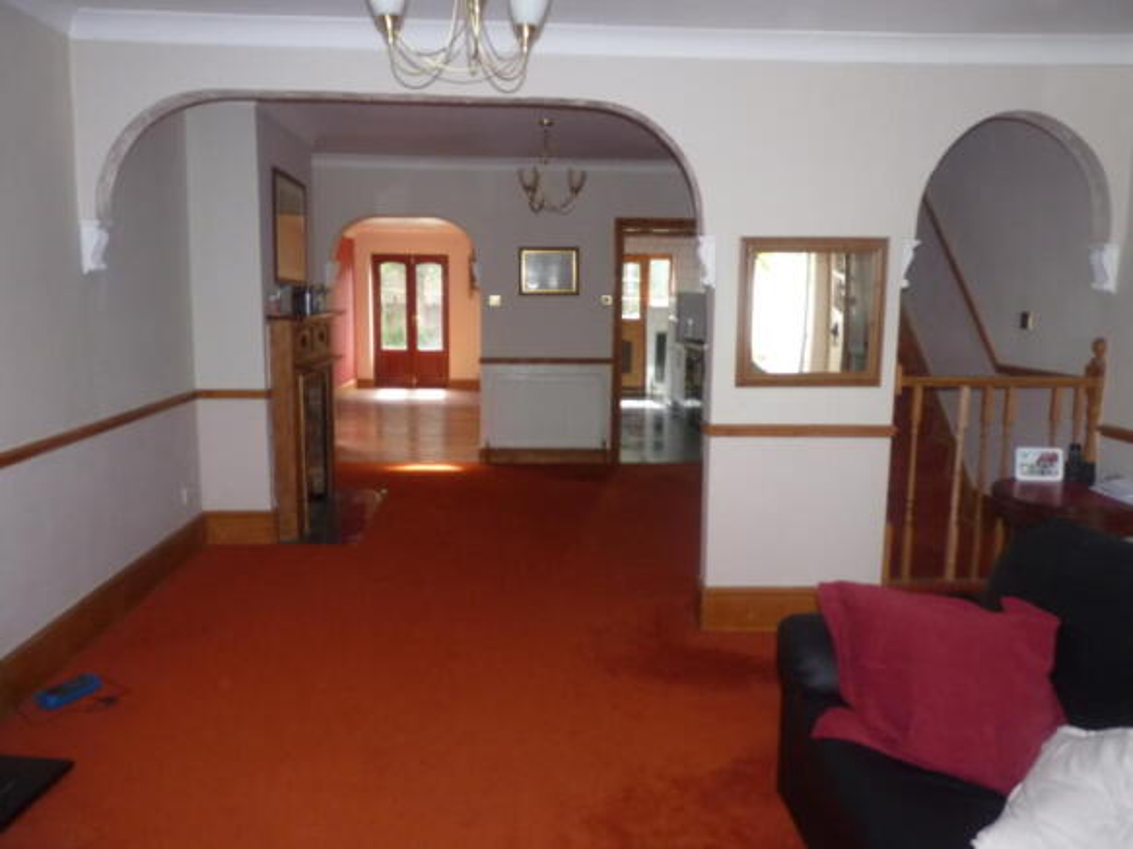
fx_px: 884
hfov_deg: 65.3
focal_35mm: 27
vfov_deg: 51.3
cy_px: 424
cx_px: 566
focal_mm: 4.8
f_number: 2.8
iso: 200
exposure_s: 1/60
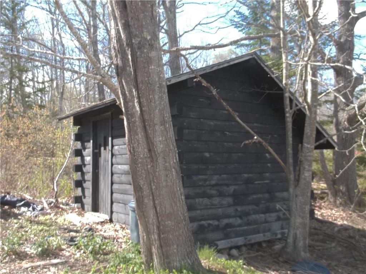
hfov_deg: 55.4
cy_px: 137
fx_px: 349
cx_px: 183
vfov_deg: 42.9
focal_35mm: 33
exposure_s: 1/200
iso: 80
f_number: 3.3
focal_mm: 5.9
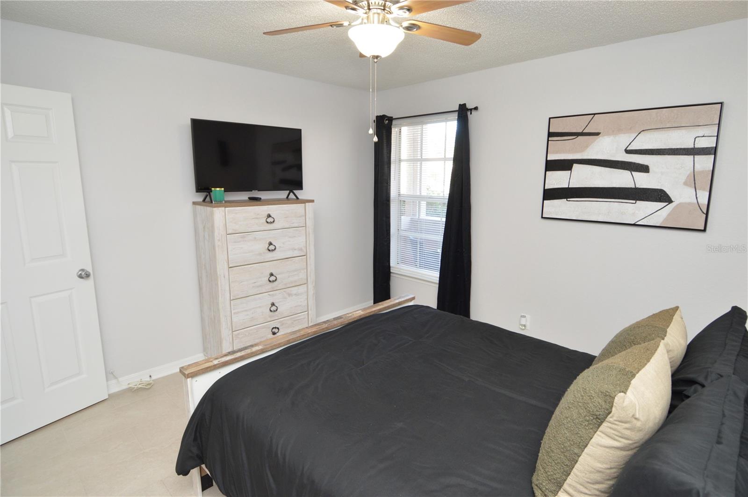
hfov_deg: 90.1
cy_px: 248
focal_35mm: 18
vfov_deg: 67.3
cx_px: 374
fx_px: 374
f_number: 4
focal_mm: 12
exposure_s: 1/60
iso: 500
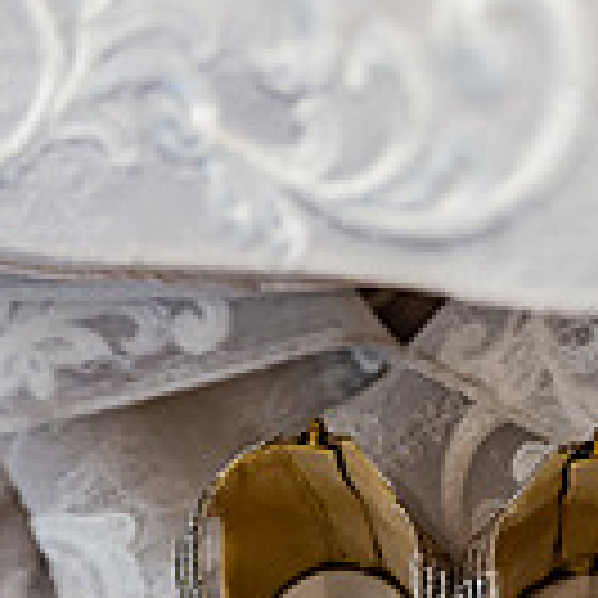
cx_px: 333
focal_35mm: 173
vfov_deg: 9.9
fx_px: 3381
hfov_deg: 10.1
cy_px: 773
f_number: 2.8
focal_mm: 60
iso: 800
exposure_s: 1/160
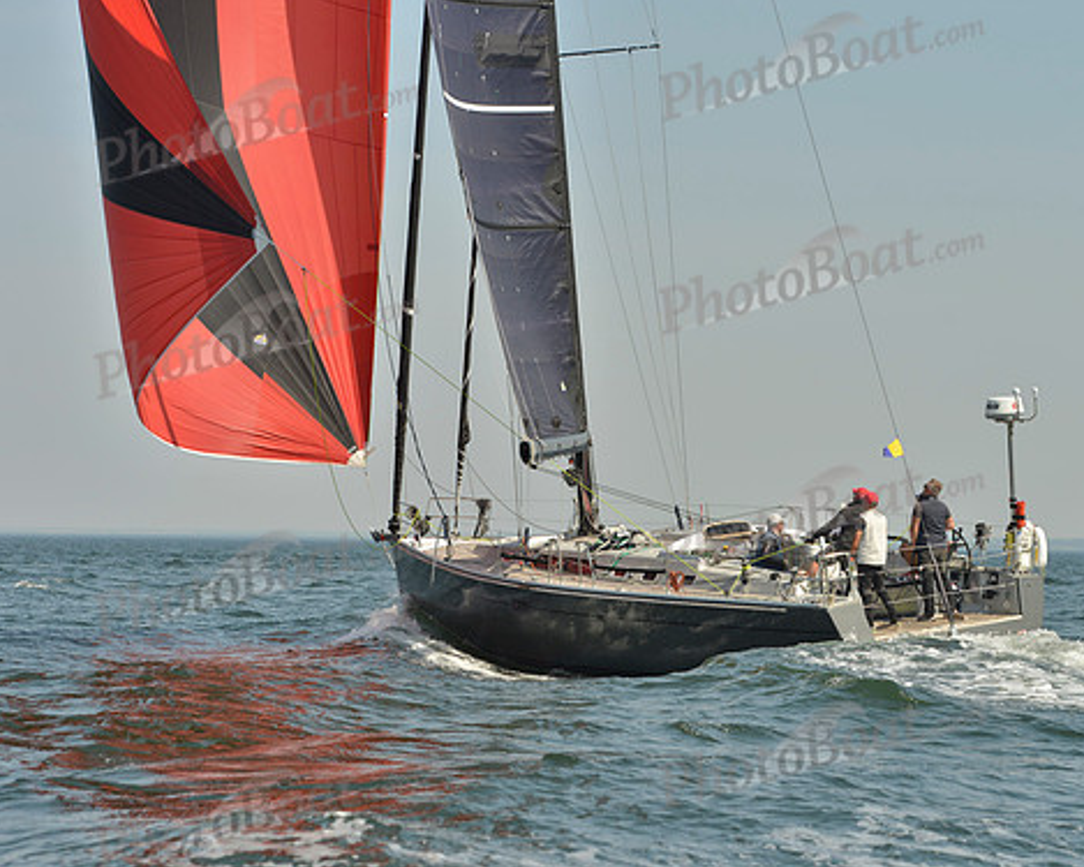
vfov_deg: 13.3
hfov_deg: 16.6
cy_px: 427
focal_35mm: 116
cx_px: 541
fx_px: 3721
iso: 200
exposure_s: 1/1250
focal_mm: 100
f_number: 6.3
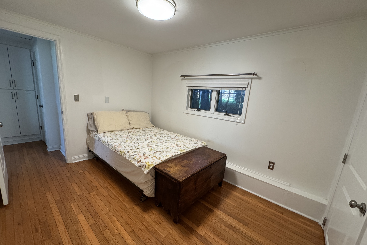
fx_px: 153
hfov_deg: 100.4
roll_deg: -4.0
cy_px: 127
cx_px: 181
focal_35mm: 15
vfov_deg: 77.3
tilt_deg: -12.2
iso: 250
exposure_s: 1/120
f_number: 2.2
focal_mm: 2.22
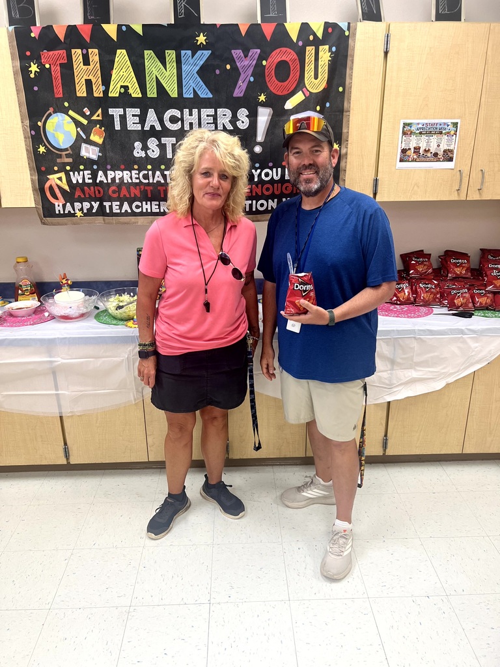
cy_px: 334
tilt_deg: -20.6
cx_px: 250
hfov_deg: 53.1
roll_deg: +1.4
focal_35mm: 26
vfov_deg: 67.3
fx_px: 501
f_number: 1.5
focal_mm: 5.7
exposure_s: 1/120
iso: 125
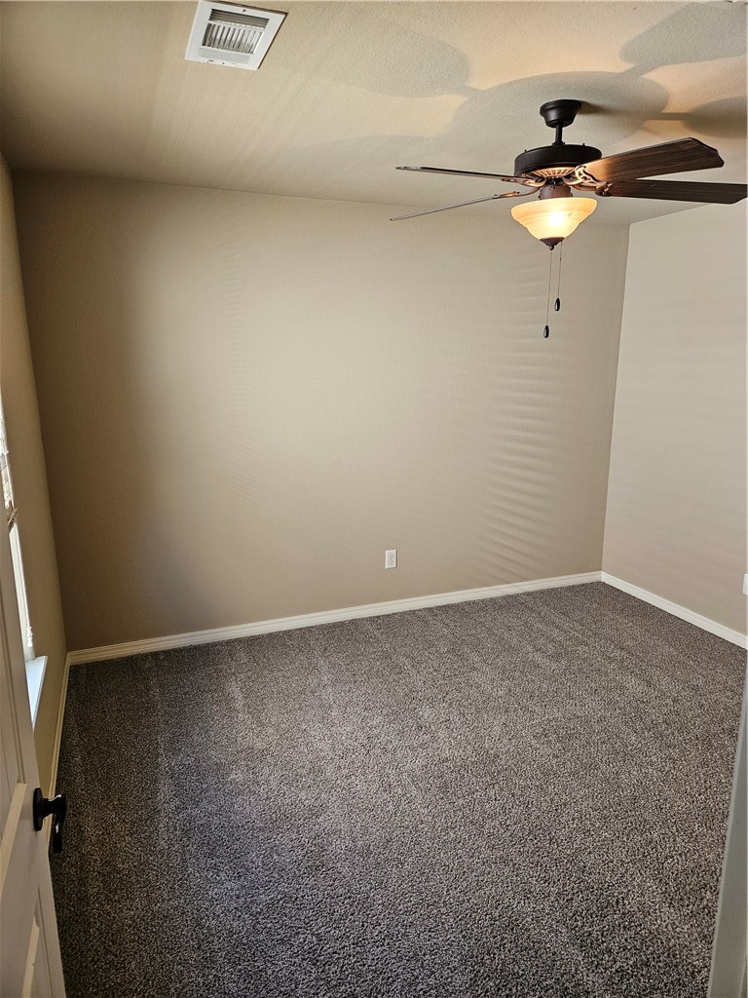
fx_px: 663
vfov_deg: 73.9
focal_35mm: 23
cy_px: 499
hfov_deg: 58.9
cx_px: 374
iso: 320
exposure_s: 1/120
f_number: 1.8
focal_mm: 5.4
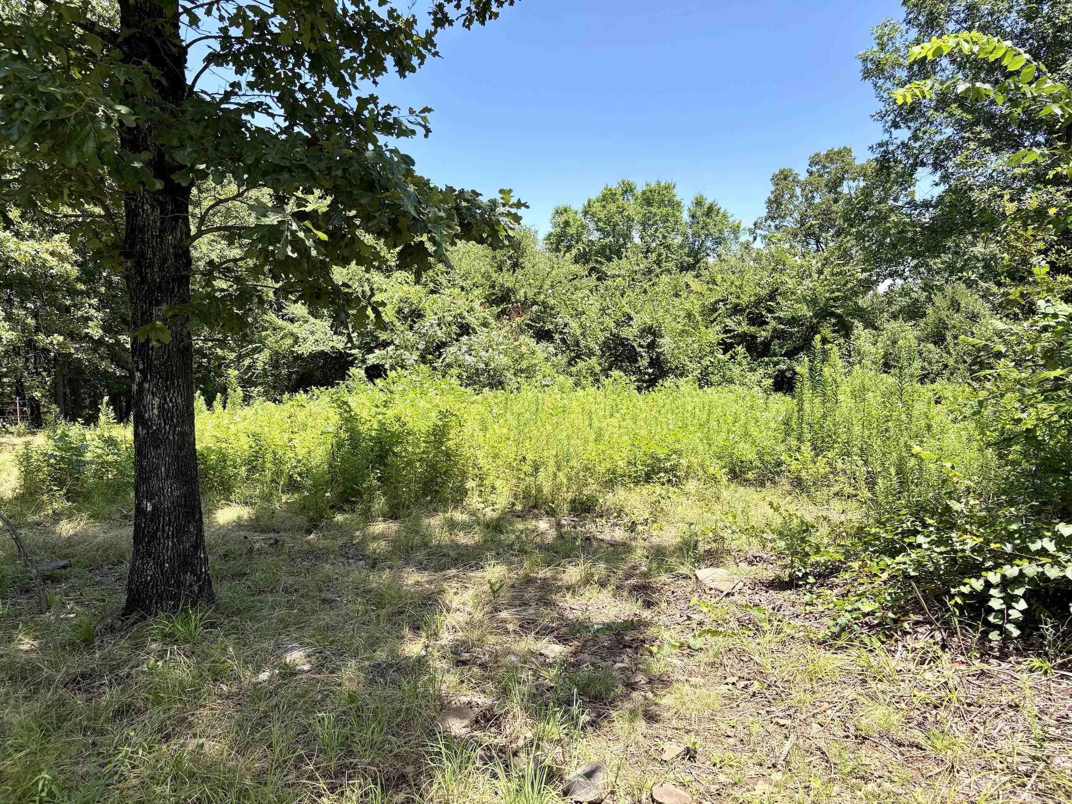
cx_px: 536
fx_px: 805
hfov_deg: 67.3
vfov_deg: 53.1
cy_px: 402
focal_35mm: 26
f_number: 1.6
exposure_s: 1/1239
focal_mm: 5.96
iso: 50
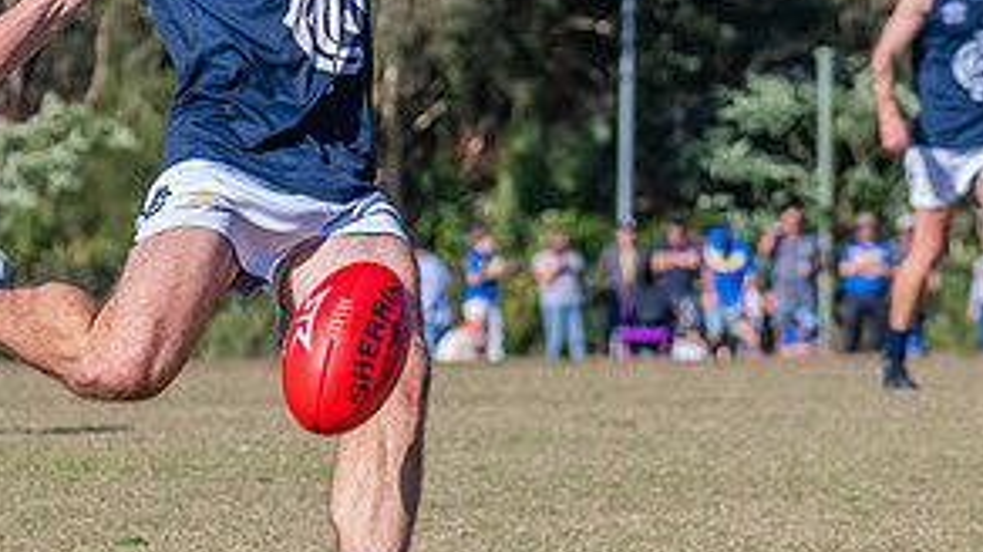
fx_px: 11048
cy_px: 204
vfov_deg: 2.9
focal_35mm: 424
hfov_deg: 5.1
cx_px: 561
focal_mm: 170
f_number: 8
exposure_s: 1/2000
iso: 800
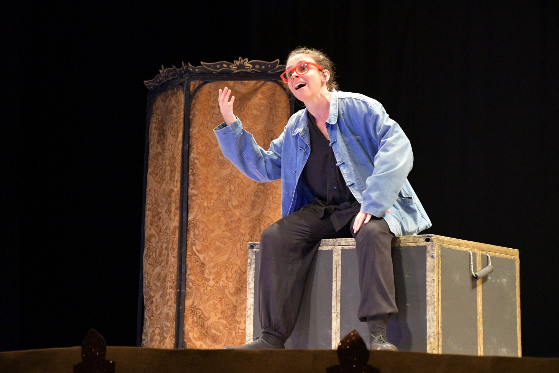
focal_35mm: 93
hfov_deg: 21.9
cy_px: 186
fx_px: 1444
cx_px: 280
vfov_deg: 14.7
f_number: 5.6
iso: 6400
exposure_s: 1/125
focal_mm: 62
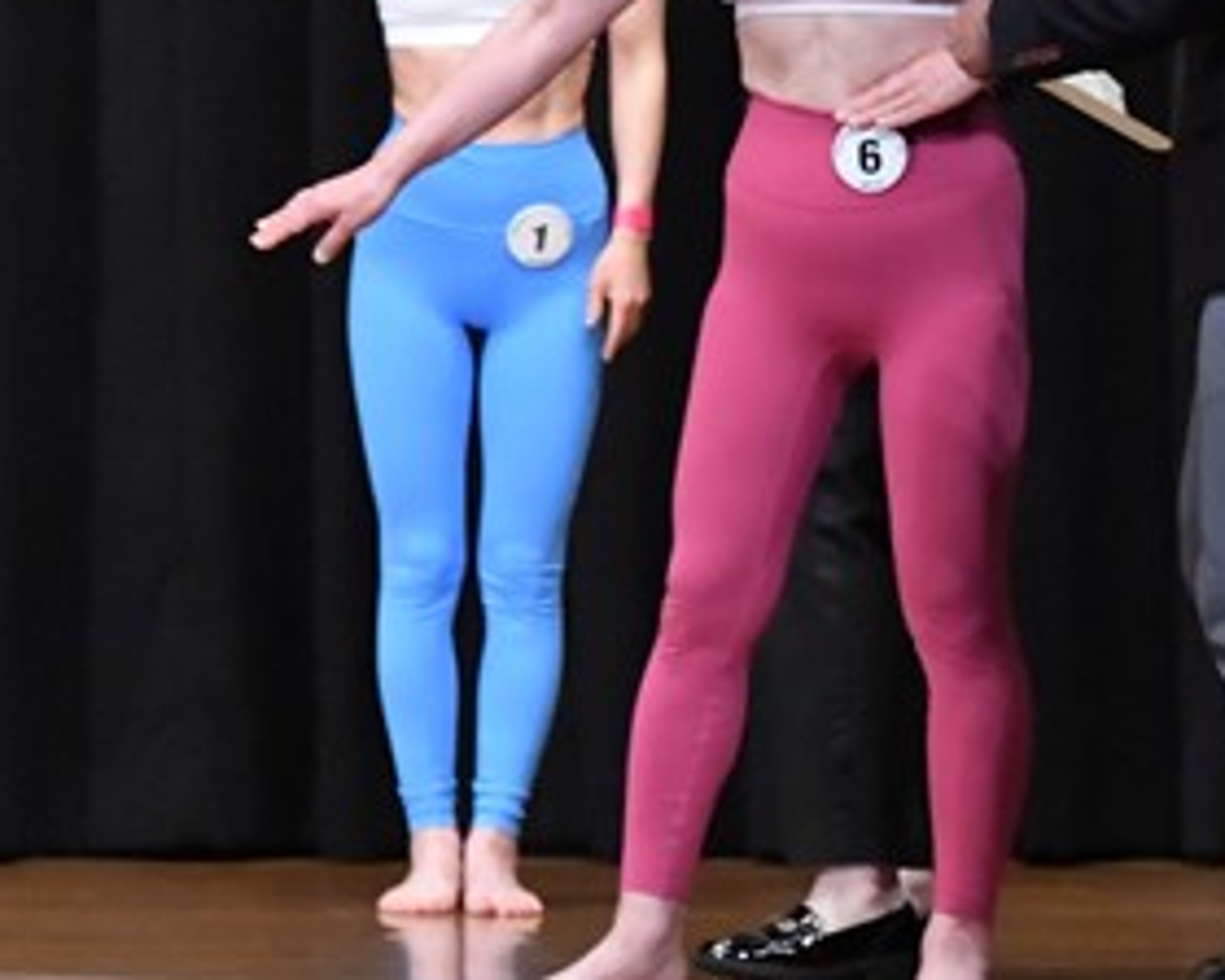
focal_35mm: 524
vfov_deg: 3.0
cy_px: 223
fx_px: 18998
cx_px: 707
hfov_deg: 3.7
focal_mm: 135
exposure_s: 1/400
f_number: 5.6
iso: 8000
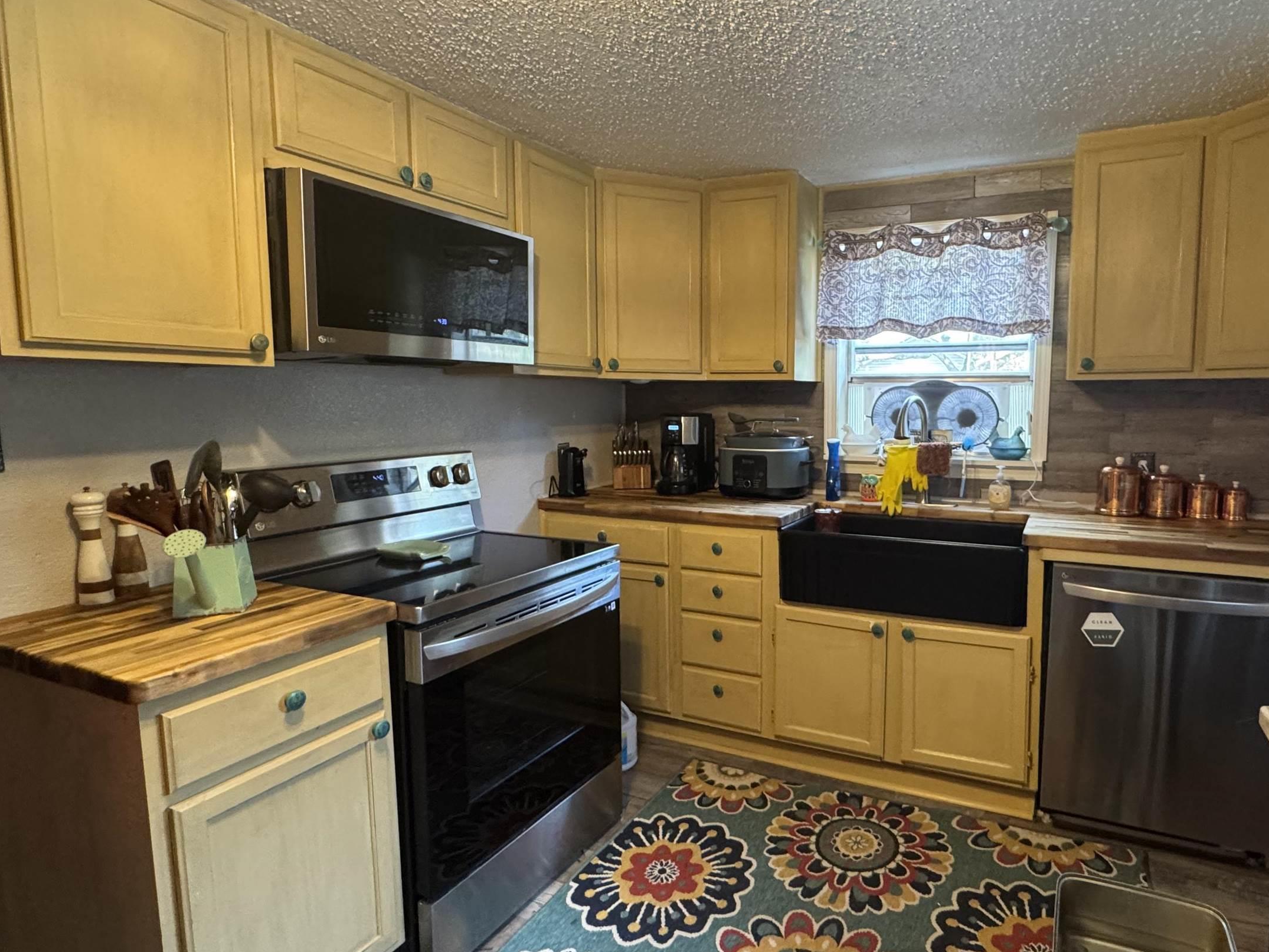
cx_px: 764
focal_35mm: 20
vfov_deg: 66.0
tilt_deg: -6.4
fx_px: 733
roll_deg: -0.7
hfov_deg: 80.7
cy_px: 470
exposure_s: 1/60
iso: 500
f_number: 2.2
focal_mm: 2.22
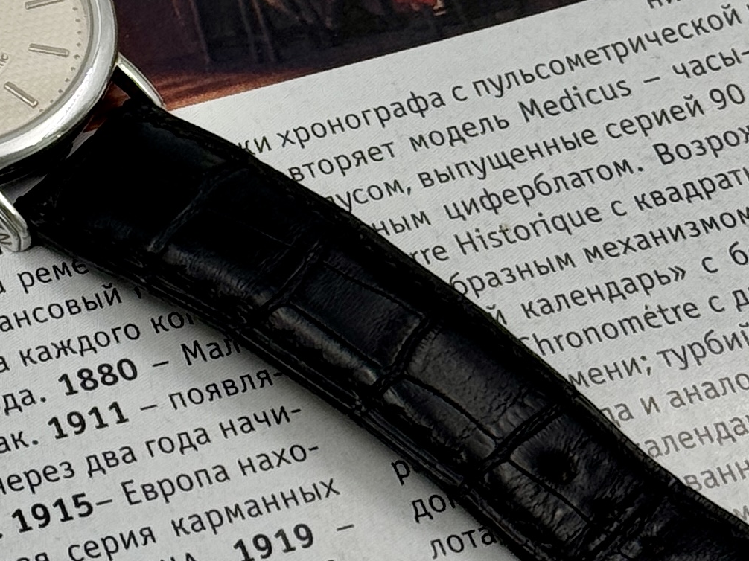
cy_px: 5
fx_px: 2509
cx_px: -21
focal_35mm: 116
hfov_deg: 16.6
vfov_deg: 12.6
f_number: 1.78
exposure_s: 1/685
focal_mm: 6.76
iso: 64
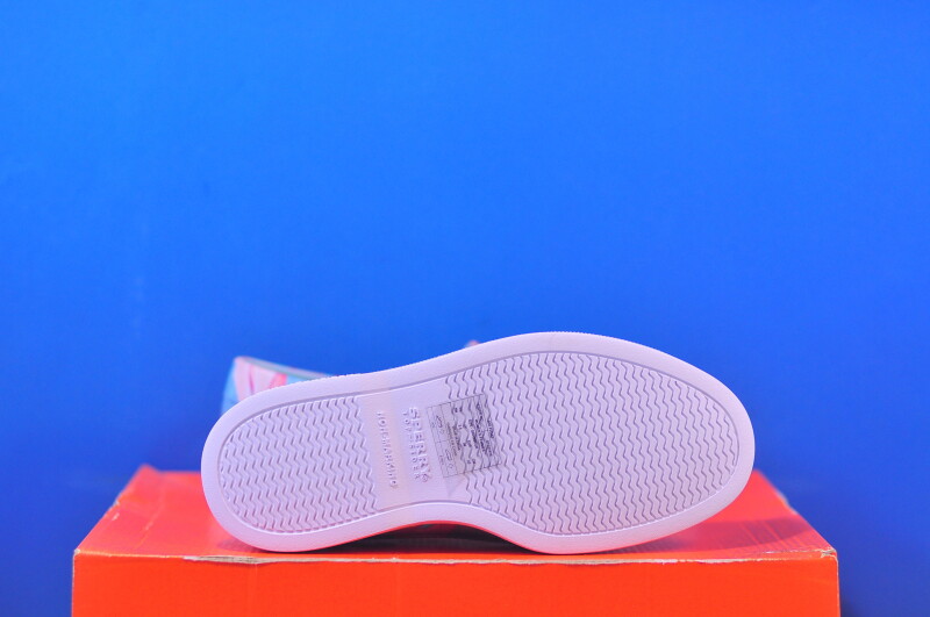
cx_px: 465
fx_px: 1935
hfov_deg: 27.0
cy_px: 308
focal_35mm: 75
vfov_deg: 18.1
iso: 250
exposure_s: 1/320
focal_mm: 50
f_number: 2.2
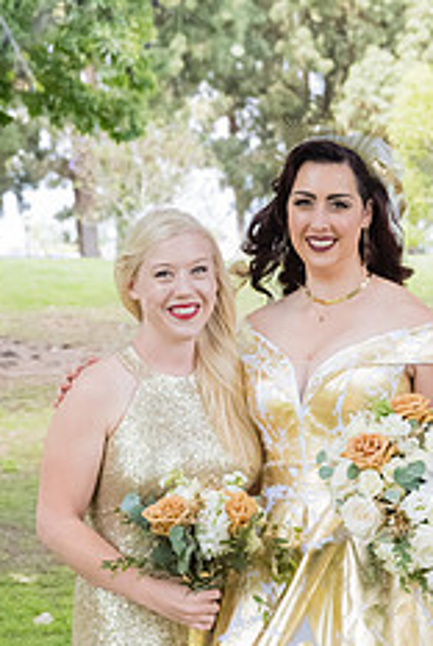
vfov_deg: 18.7
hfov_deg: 12.7
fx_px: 1943
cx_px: 308
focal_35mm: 108
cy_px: 530
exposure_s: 1/1000
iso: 1250
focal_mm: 56
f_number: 5.6
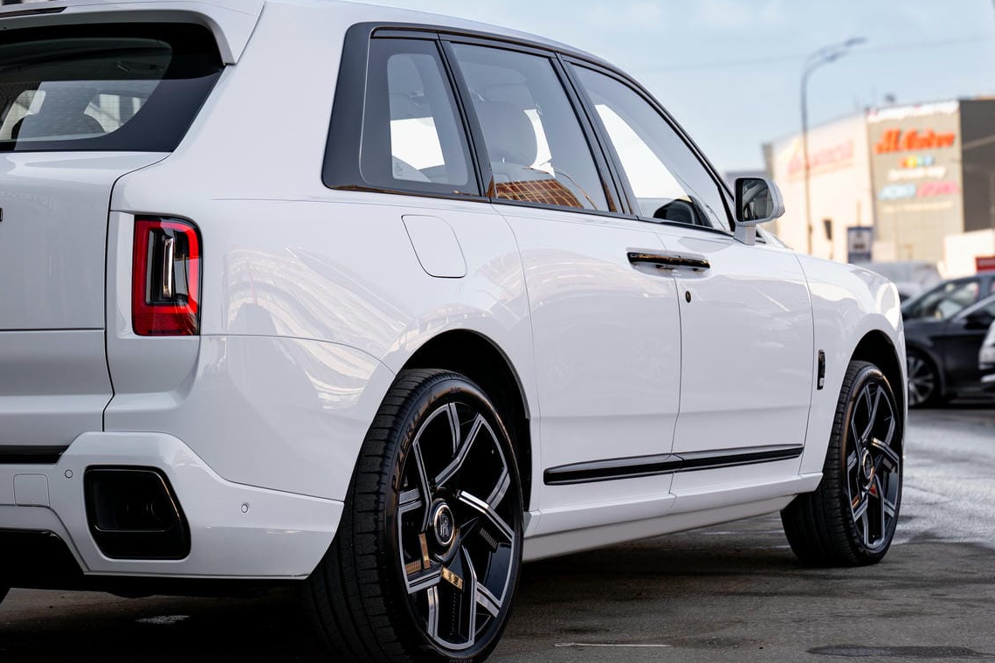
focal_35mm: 79
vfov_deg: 17.3
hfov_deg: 25.5
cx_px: 300
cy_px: 321
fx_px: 2183
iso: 125
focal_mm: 50
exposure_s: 1/200
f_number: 5
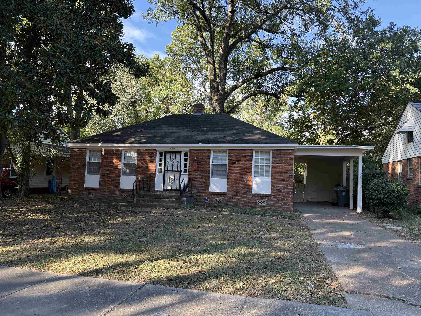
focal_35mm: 24
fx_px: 292
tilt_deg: +5.1
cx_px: 210
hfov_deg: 71.6
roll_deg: -1.7
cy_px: 158
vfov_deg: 56.8
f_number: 1.78
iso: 100
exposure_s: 1/395
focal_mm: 6.76
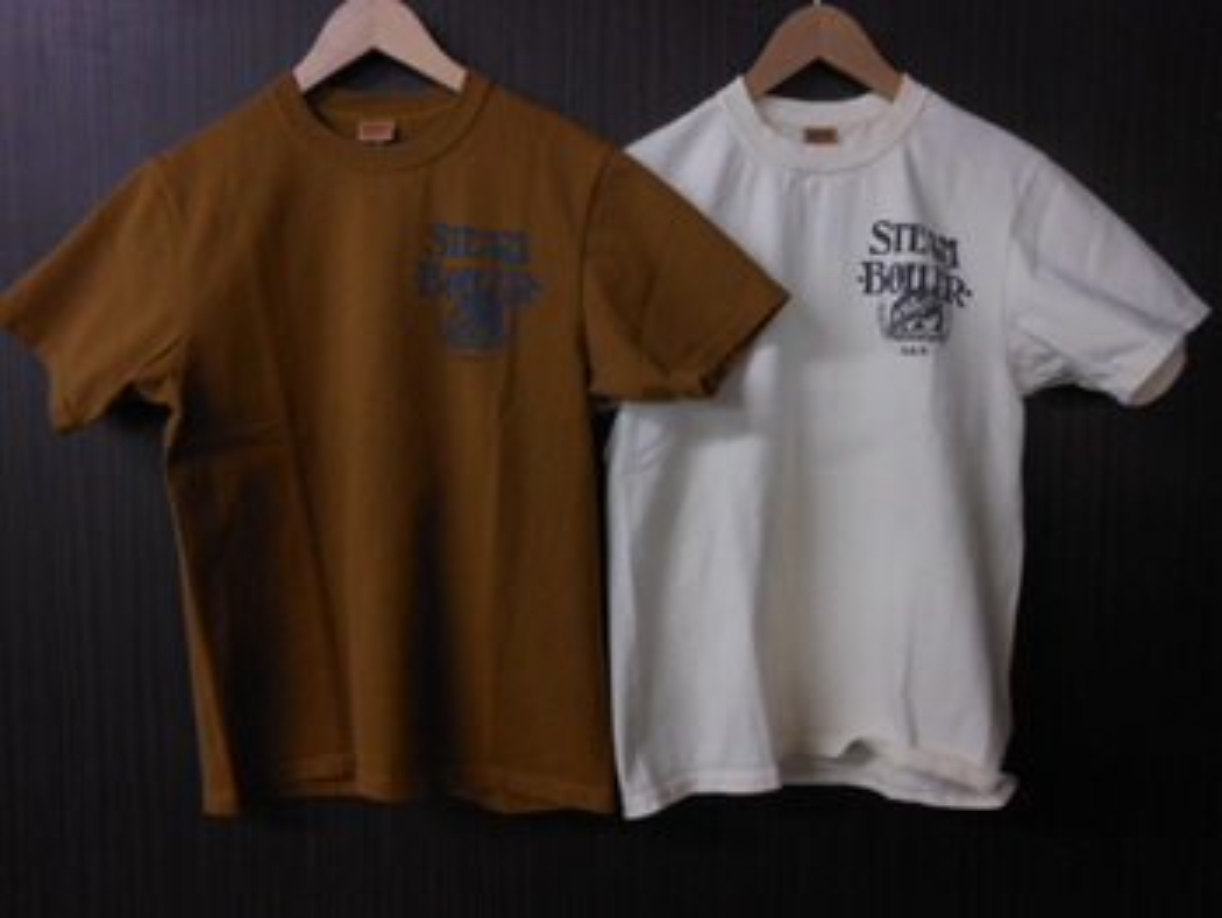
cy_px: 459
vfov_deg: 49.8
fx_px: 989
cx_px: 611
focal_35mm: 28
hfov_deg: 63.4
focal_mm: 5
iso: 200
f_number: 3.7
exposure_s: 1/30
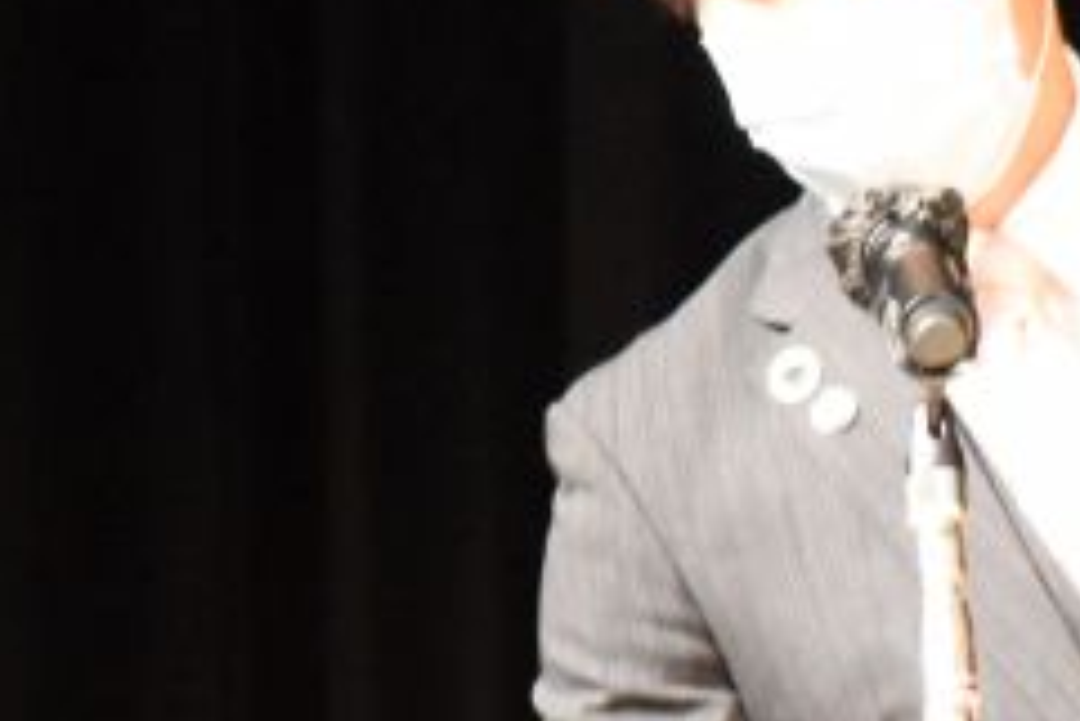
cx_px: 990
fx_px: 36260
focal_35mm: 1208
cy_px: 367
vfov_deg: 1.1
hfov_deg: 1.7
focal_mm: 270
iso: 12800
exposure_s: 1/60
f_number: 5.6
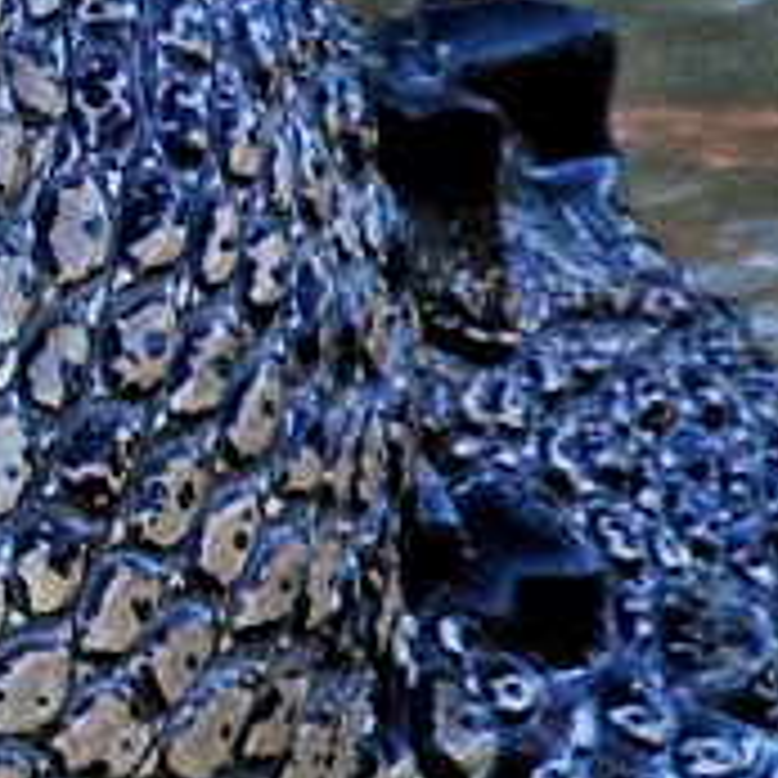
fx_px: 59876
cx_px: -2321
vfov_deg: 0.7
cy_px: 400
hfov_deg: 0.7
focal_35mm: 2355
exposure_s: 1/200
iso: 400
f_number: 5.3
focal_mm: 165
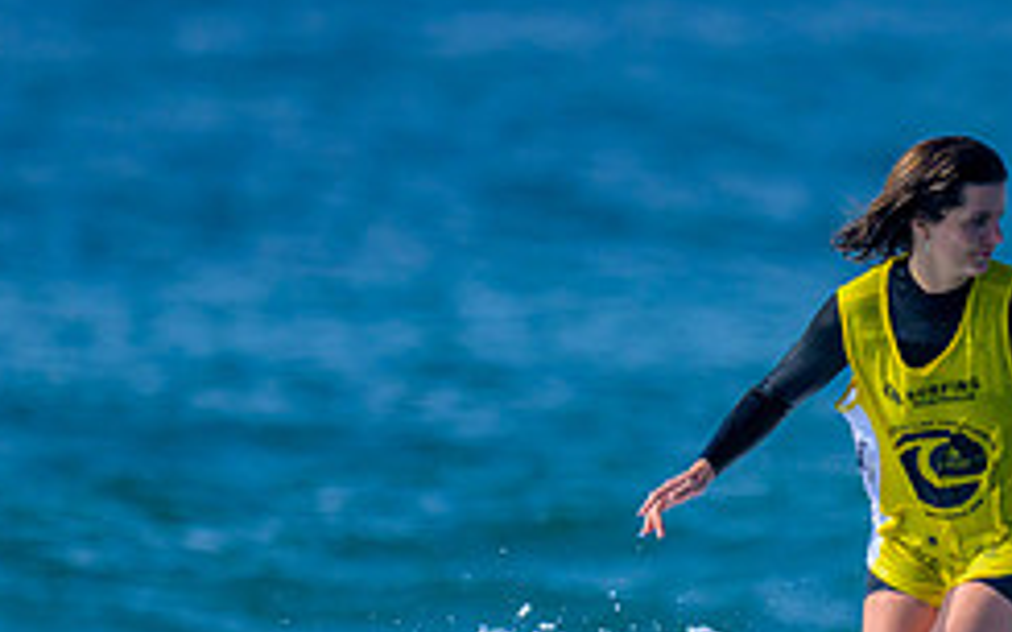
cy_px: 604
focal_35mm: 2652
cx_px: 688
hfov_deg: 0.8
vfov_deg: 0.5
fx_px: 73126
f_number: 6.3
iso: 250
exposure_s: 1/2000
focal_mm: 800
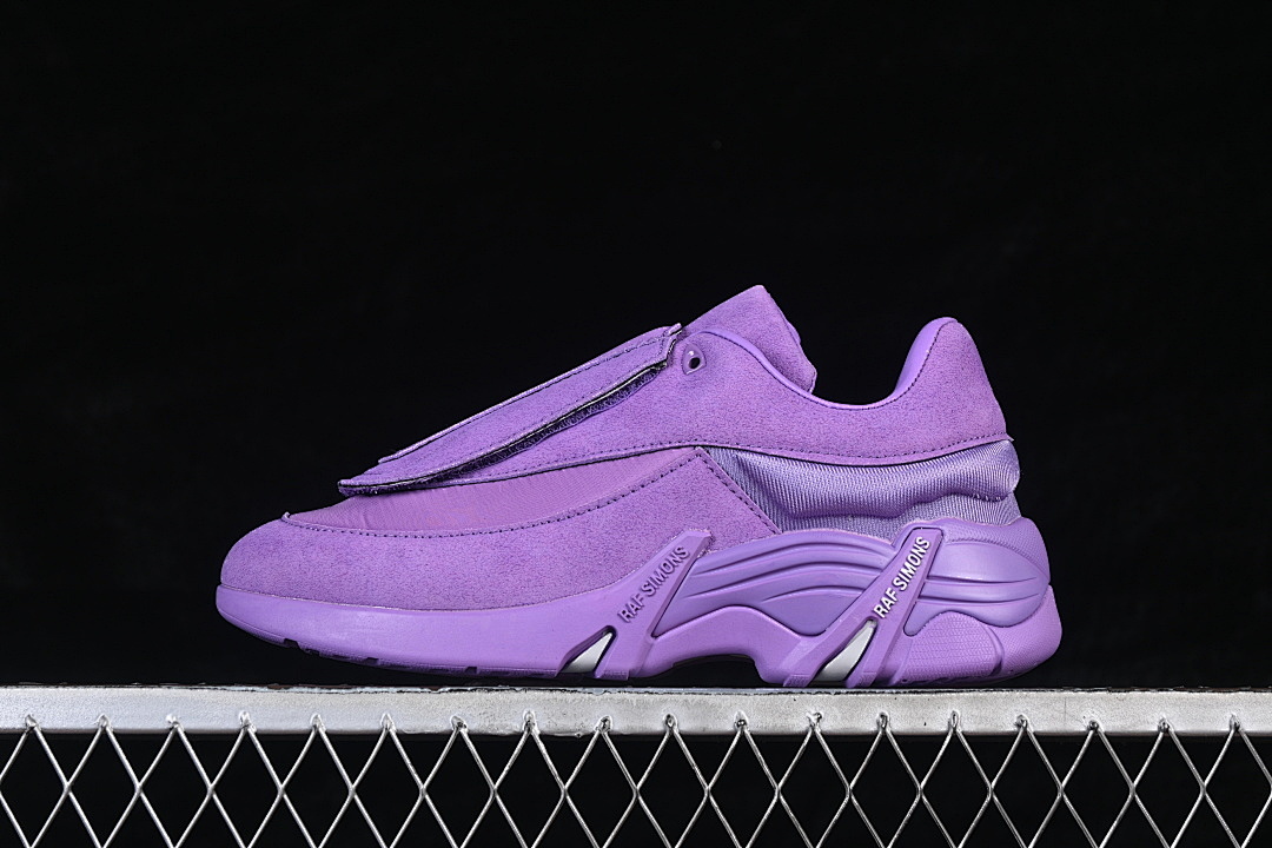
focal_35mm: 75
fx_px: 2650
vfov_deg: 18.2
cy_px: 424
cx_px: 636
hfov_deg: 27.0
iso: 160
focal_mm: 50
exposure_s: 1/80
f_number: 7.1
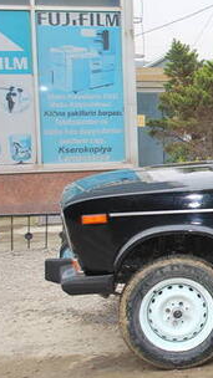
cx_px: 395
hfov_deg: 13.2
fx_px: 823
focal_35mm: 82
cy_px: 198
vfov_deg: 25.9
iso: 100
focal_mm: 24
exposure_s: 1/125
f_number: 4.2
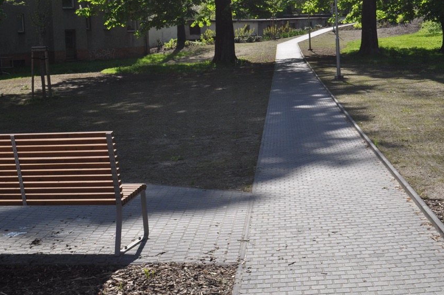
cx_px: 305
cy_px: 83
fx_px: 887
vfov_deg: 18.8
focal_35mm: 72
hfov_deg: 27.9
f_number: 13
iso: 200
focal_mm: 32
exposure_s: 1/200
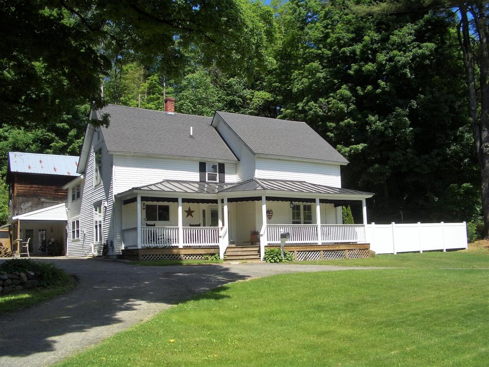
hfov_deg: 52.6
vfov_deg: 40.7
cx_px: 244
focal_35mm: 35
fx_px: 494
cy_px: 184
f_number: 4.3
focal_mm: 5.8
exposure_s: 1/400
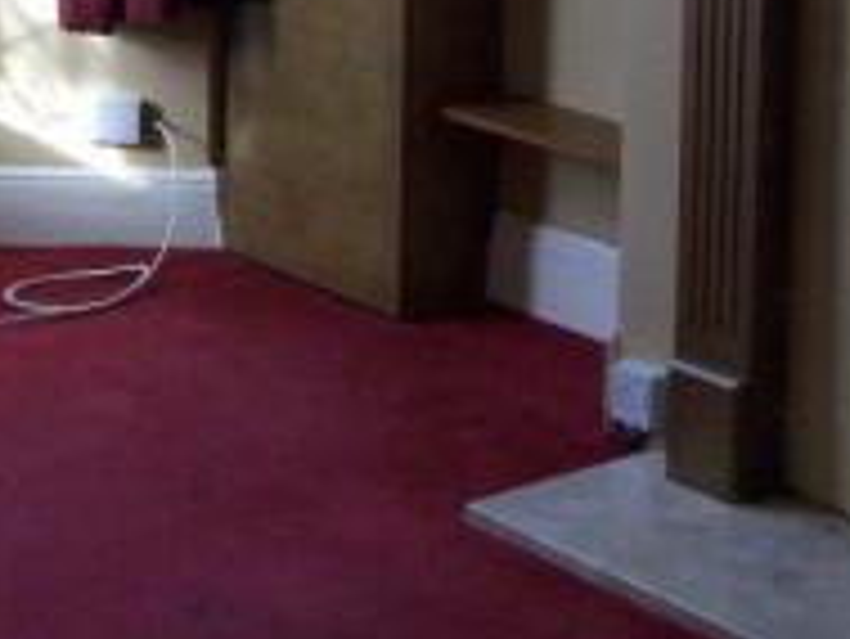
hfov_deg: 18.2
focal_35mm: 105
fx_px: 2580
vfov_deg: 14.0
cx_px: -2
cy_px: 47
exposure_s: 1/74.3
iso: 160
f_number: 2.8
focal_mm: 5.7
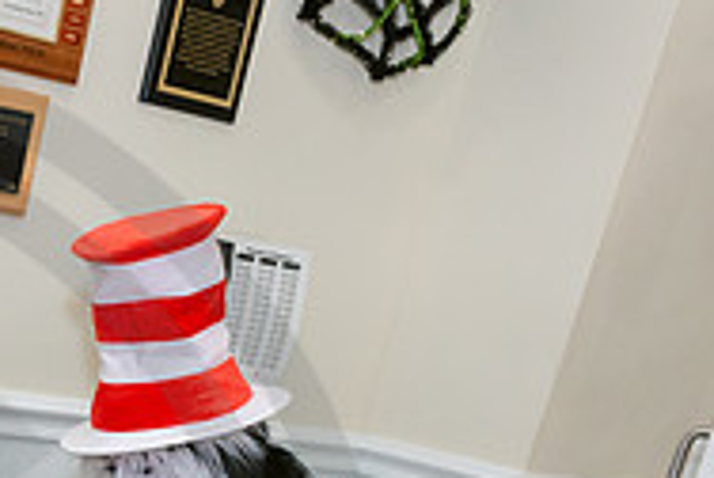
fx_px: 1470
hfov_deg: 23.3
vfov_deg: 17.0
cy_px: 689
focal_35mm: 74
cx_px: -281
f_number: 9
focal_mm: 24
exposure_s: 1/60
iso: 2500
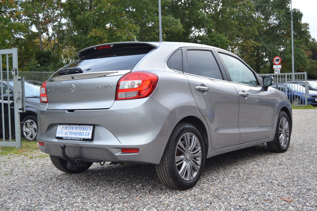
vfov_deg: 34.2
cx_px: 158
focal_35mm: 39
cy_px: 106
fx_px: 343
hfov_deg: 49.6
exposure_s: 1/125
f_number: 5.6
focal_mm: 26
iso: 280
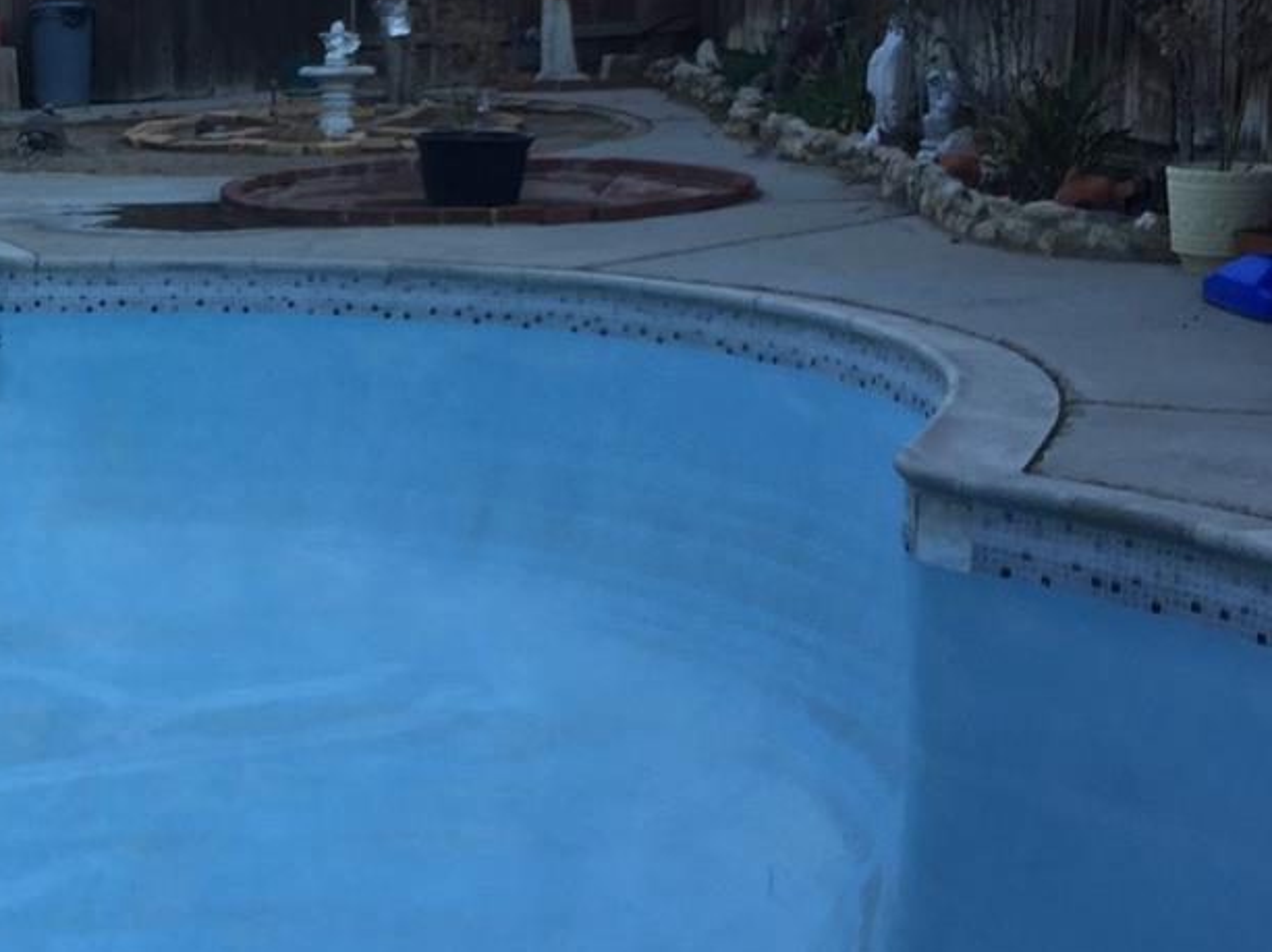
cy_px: 502
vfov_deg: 20.7
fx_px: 2607
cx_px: 42
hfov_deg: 26.2
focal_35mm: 71
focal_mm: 4.15
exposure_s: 1/120
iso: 32
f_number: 2.2
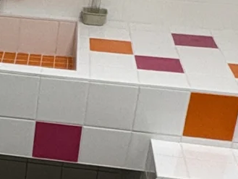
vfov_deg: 13.5
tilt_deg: -25.2
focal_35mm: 109
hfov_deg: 16.9
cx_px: -83
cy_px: 138
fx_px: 750
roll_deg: -1.6
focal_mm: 2.22
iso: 100
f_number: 2.2
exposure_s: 1/100
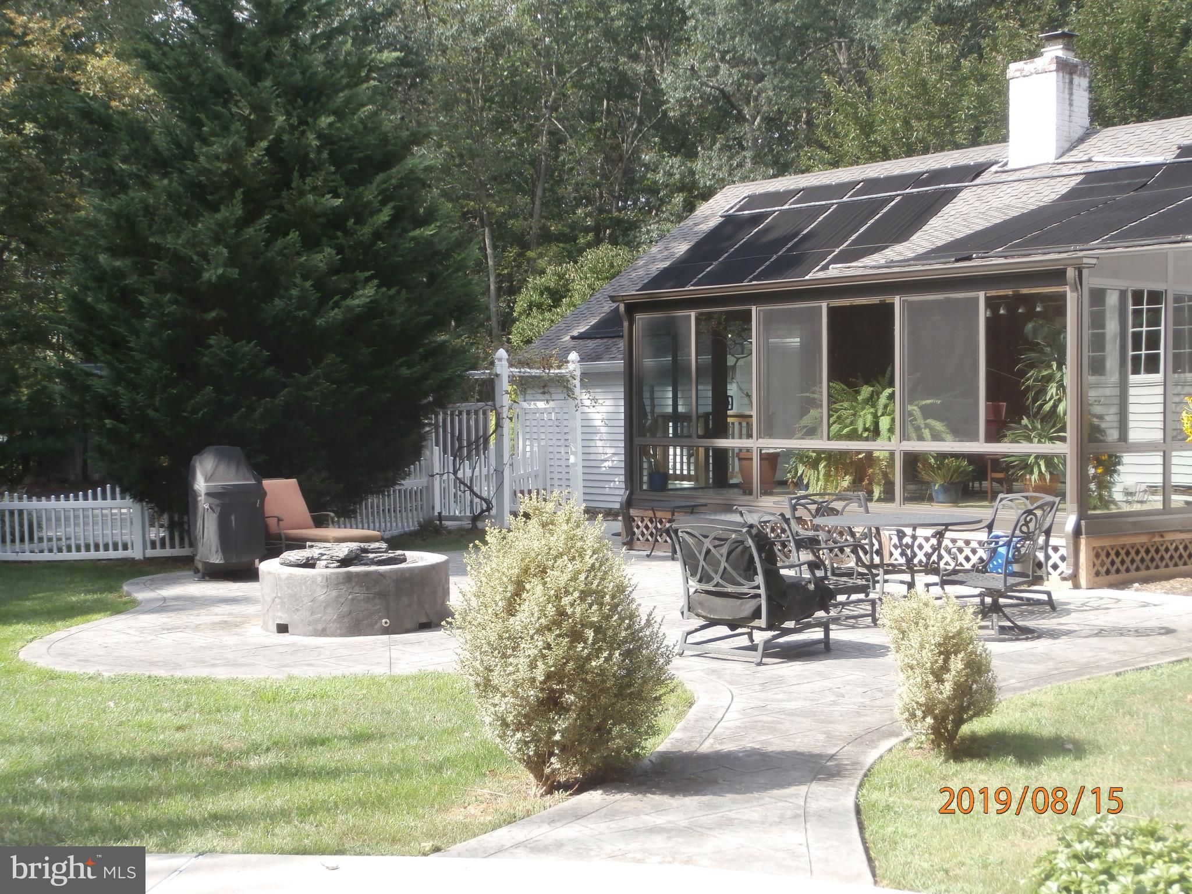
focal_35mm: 47
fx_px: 1618
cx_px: 596
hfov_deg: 40.4
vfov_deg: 30.9
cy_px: 447
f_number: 4.2
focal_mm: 8.29
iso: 100
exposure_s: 1/160
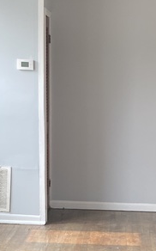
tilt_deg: -12.0
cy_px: 223
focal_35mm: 102
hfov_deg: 12.6
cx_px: 173
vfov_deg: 20.0
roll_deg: -1.7
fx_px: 695
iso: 80
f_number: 1.8
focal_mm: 4.25
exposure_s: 1/122
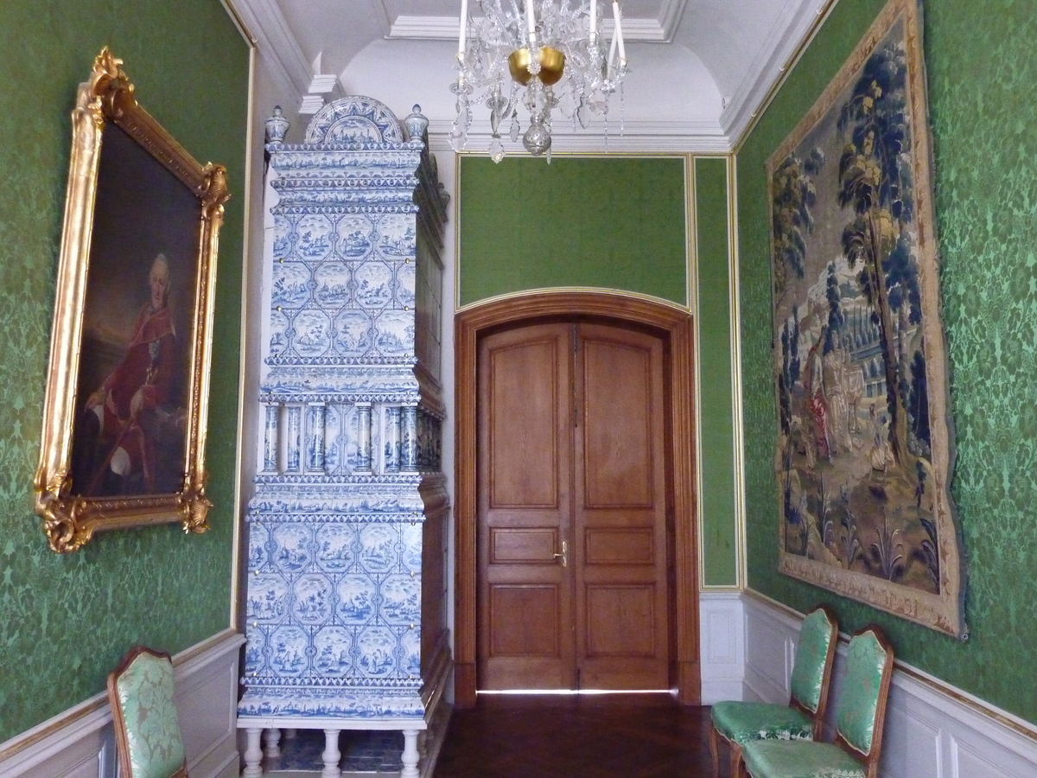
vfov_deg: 48.2
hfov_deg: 61.7
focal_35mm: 29
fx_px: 869
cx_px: 518
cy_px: 389
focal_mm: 4.7
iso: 800
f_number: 3.4
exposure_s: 1/13
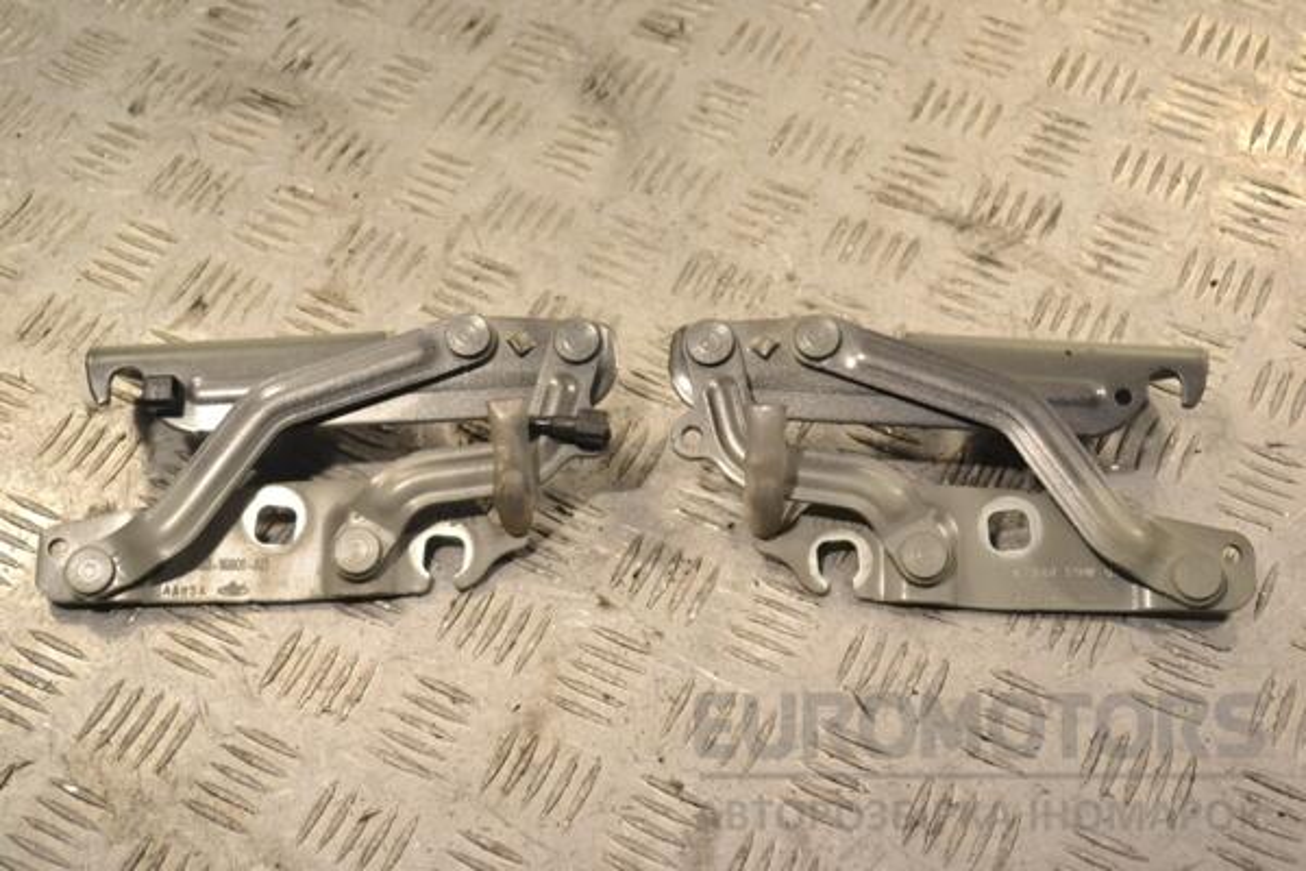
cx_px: 653
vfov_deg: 25.8
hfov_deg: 37.9
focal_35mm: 52
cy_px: 436
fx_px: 1904
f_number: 5.6
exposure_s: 1/1000
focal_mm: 35
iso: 3200
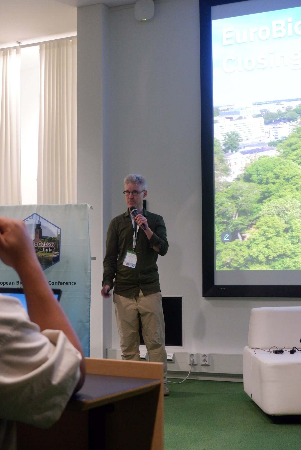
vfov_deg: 35.6
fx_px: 701
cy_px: 225
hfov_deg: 24.2
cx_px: 150
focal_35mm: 56
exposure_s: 1/100
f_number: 5.2
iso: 5000
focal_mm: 37.4
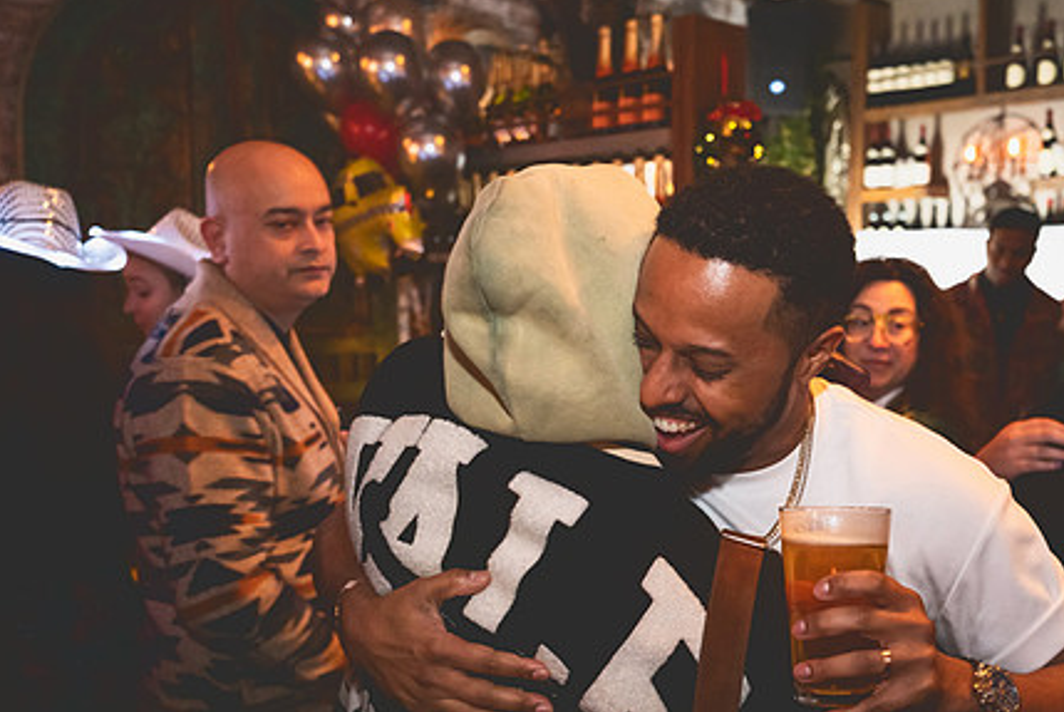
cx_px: 618
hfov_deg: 51.6
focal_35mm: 37
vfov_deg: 35.8
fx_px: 1095
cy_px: 445
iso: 3200
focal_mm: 26.5
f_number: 3.2
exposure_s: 1/100
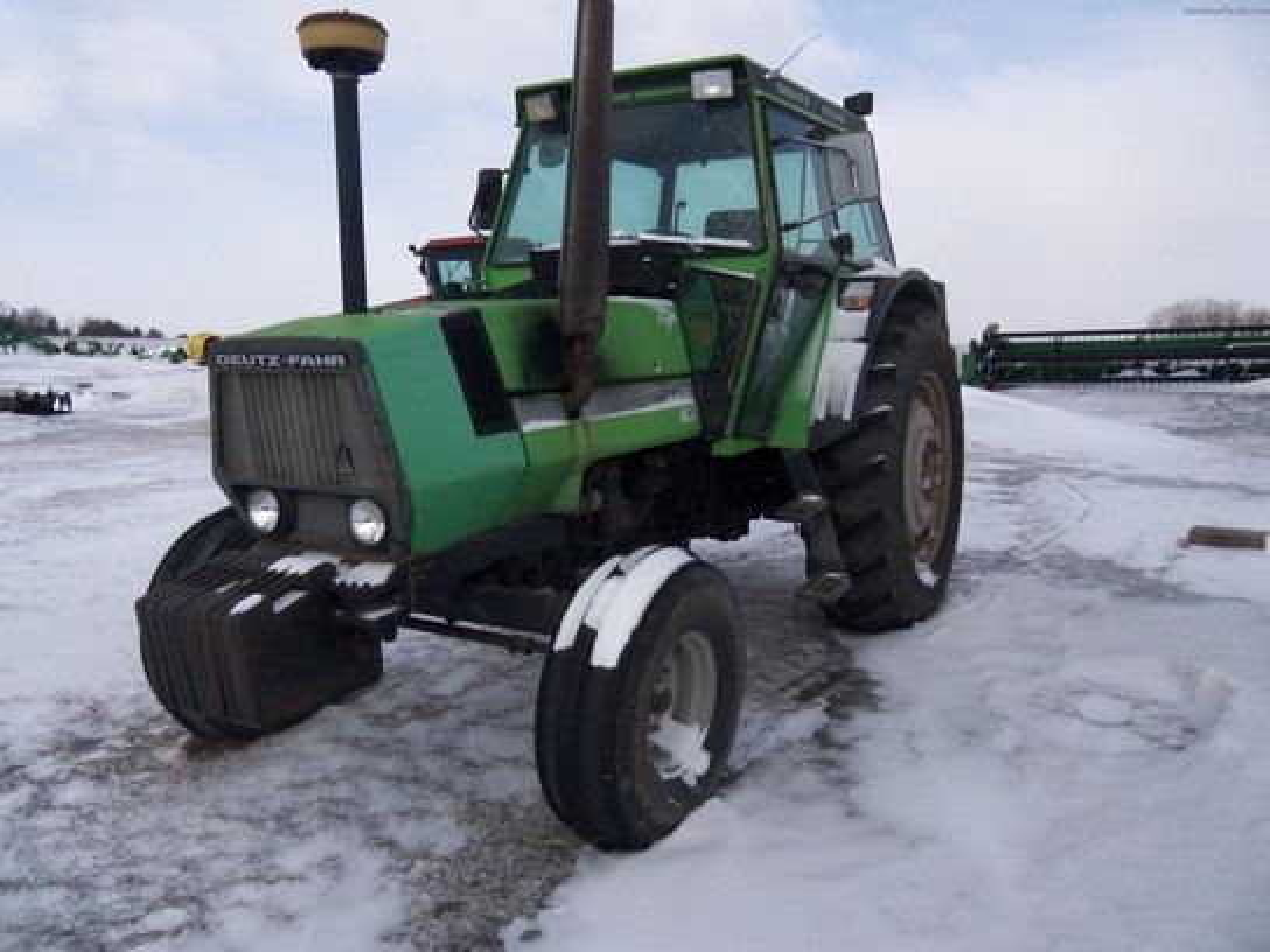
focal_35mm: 28
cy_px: 476
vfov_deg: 49.7
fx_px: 1027
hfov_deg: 63.4
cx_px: 635
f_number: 10.8
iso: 64
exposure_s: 1/100
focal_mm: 5.1
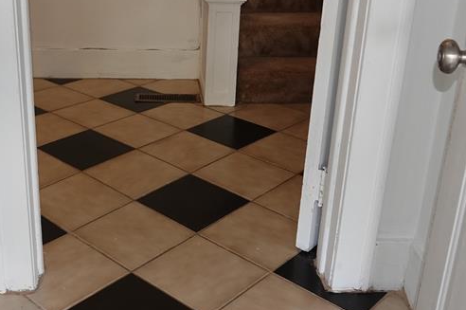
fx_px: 647
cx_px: 149
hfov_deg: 39.1
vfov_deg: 26.9
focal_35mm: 50
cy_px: 129
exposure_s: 1/30
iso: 200
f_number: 2.4
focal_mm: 8.8
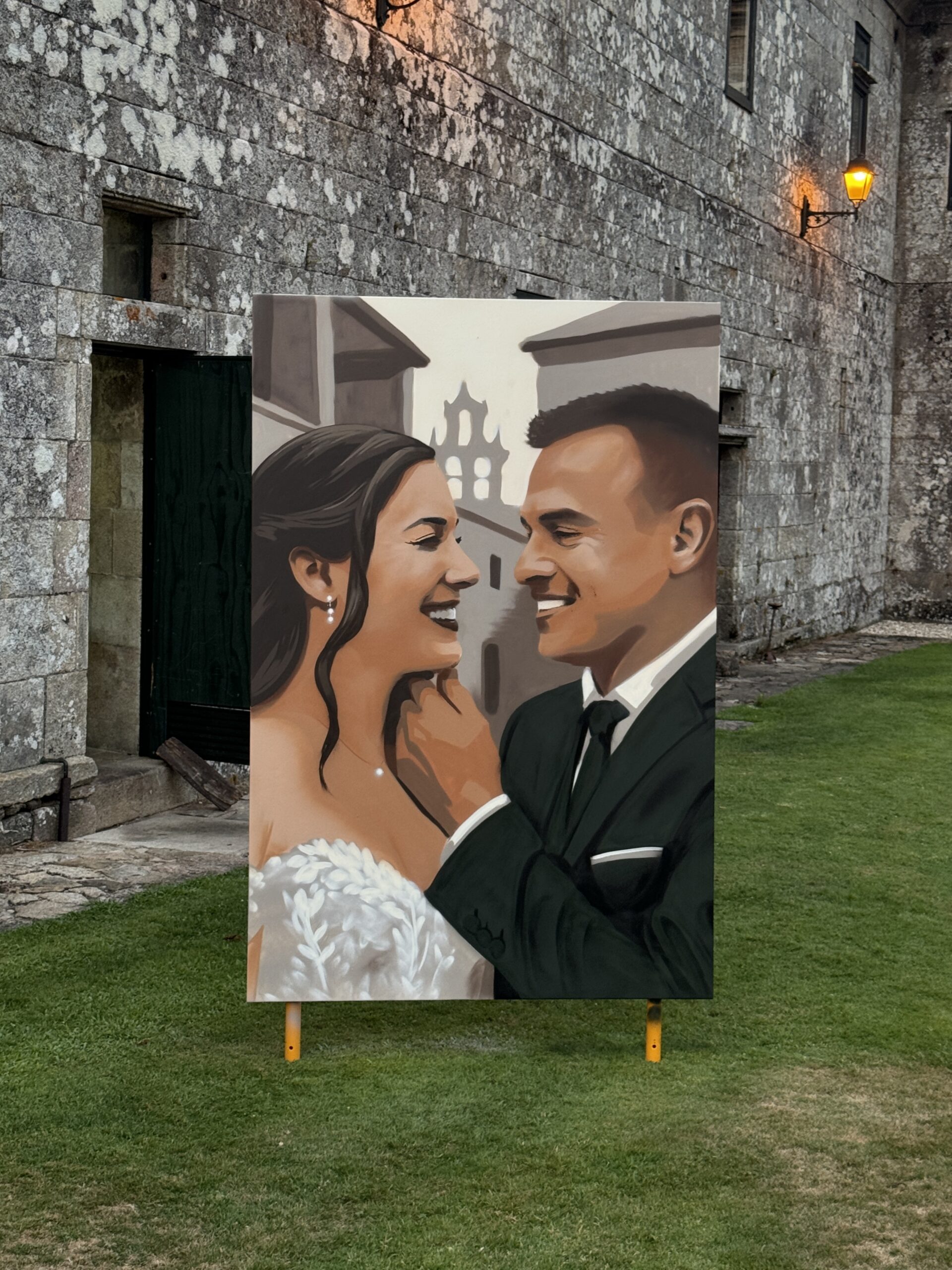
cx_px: 476
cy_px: 635
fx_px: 1760
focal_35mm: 48
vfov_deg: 39.7
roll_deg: -0.1
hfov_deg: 30.3
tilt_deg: -3.7
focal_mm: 6.76
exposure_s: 1/50
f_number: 1.78
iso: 100
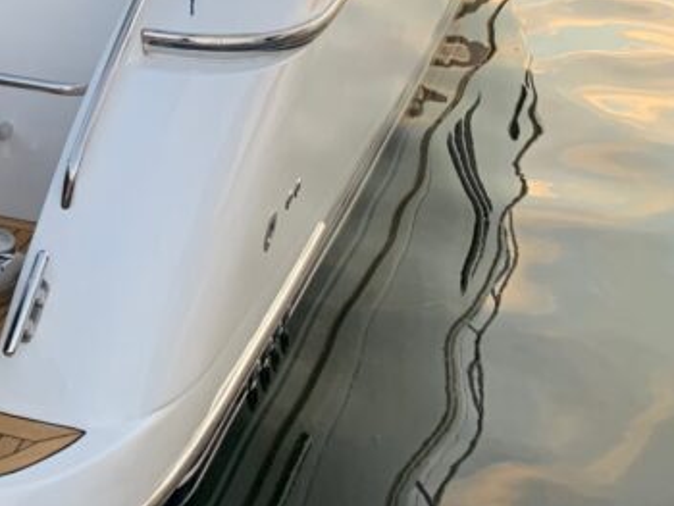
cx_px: -218
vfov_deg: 17.6
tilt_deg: -6.4
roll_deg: +1.5
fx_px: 1481
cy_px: -227
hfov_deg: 22.7
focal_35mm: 76
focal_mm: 4.25
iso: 50
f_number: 1.8
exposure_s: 1/121
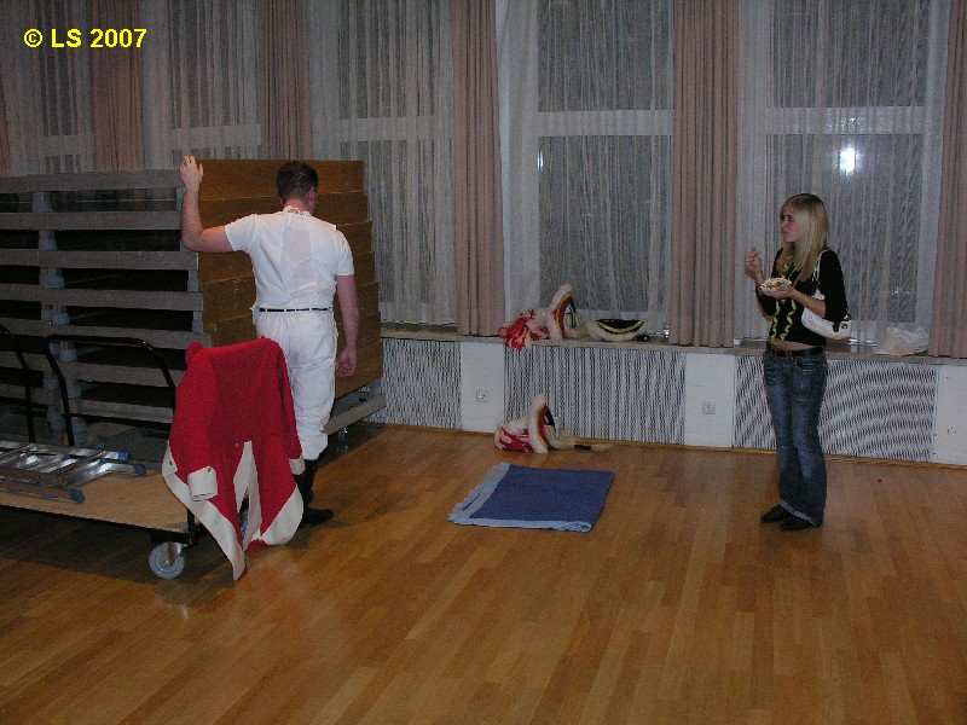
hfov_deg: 52.6
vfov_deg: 40.7
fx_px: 978
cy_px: 362
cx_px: 484
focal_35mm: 35
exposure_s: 1/60.1
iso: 200
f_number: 4
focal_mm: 8.9
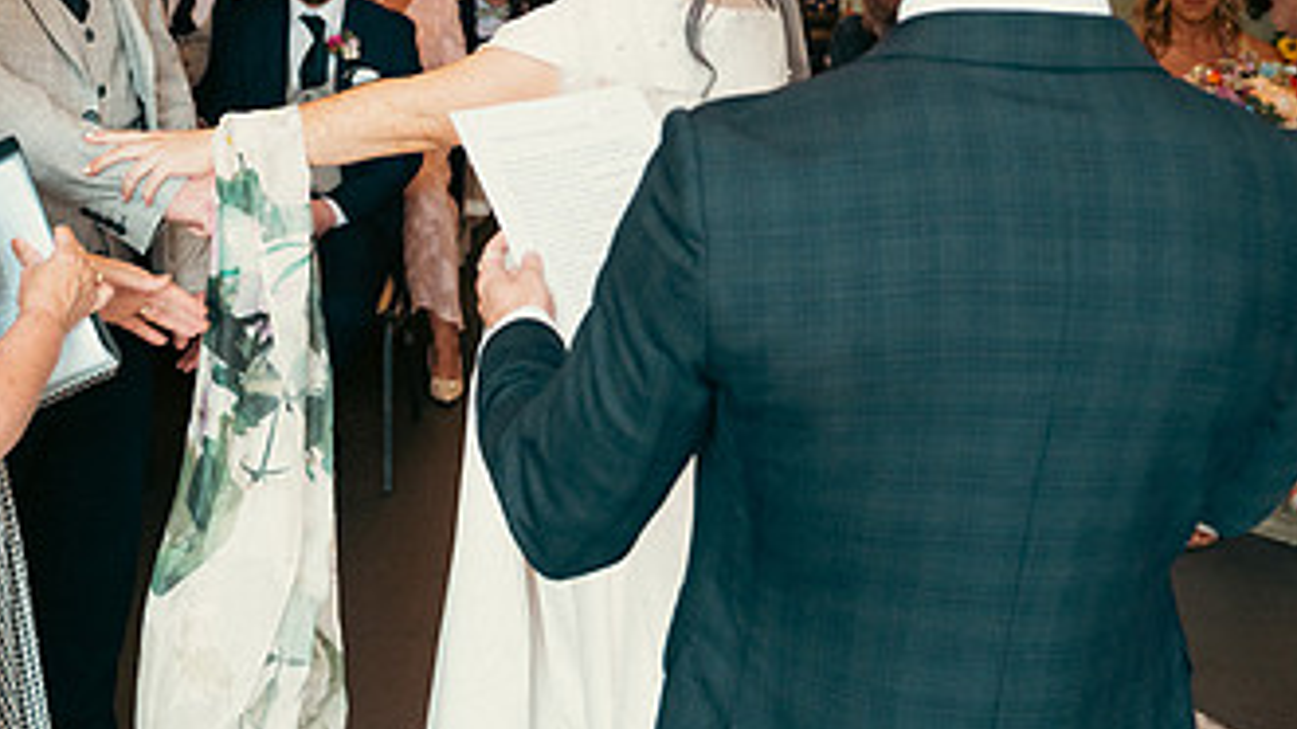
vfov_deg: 20.6
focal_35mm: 57
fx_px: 1960
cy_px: 57
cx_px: 525
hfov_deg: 36.5
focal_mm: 31
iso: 1250
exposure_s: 1/160
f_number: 3.5
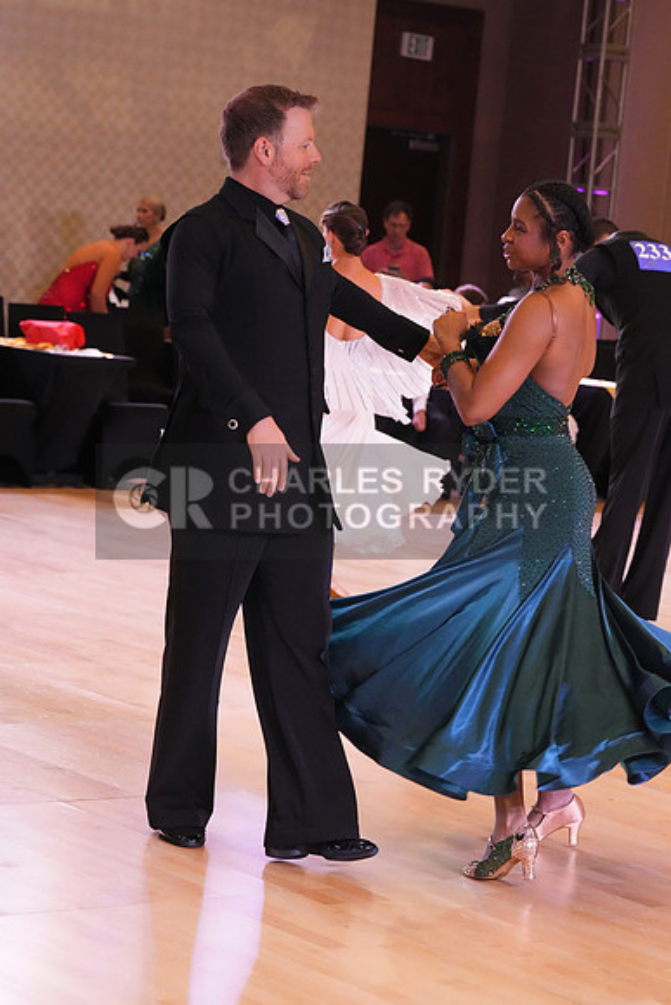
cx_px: 336
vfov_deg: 21.0
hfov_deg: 14.1
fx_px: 2710
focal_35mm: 97
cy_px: 502
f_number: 5.6
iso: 10000
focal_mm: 97
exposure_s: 1/320
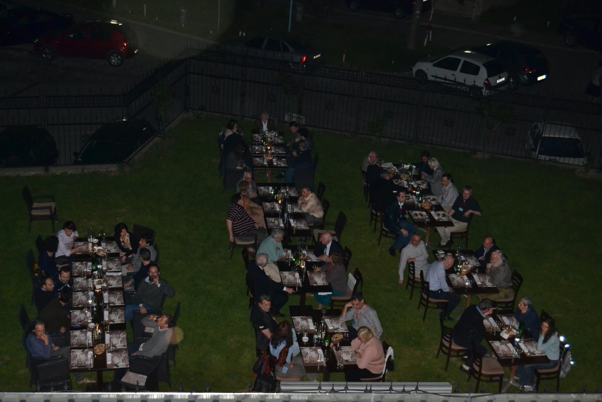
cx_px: 301
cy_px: 201
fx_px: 878
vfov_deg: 25.8
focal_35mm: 52
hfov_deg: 37.9
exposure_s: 1/60
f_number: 5.6
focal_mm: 35
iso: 1600
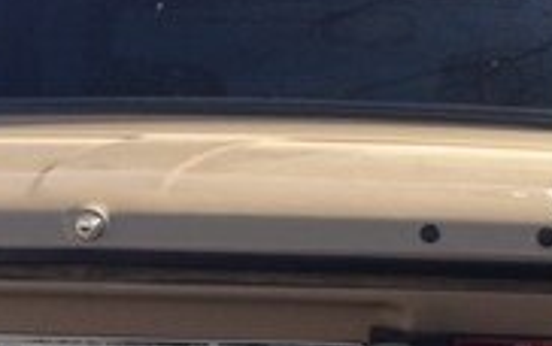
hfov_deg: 16.4
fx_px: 1912
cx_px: 331
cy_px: 390
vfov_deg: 10.2
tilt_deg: +2.5
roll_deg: +2.3
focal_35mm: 127
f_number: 2.4
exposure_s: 1/570
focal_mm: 4.12
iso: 50
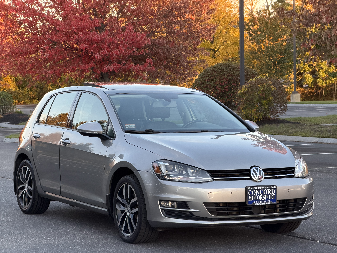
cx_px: 168
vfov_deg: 14.8
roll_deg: +1.8
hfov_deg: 19.6
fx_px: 974
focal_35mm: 100
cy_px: 126
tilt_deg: -2.1
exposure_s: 1/121
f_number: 2.8
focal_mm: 16.89
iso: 125
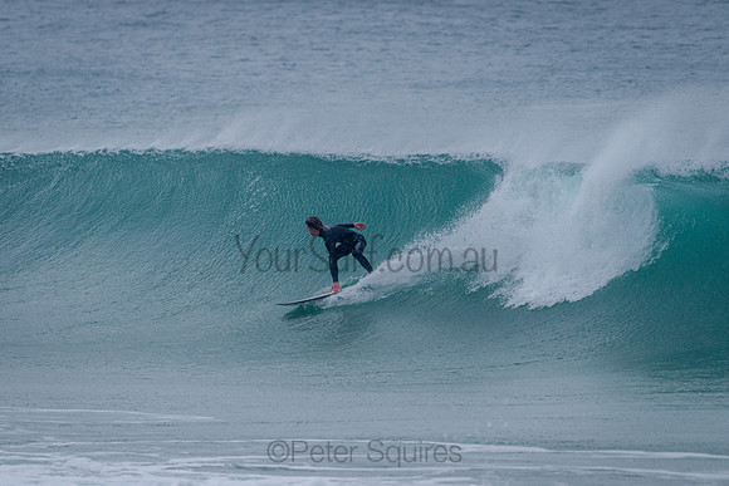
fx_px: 12406
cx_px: 364
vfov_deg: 2.2
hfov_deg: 3.4
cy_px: 243
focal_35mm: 613
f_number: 5.6
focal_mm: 500
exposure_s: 1/2000
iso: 560
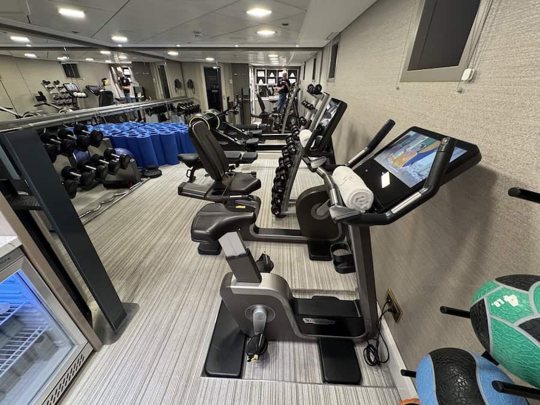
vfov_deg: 85.7
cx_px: 270
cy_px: 202
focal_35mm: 14
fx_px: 218
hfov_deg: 102.1
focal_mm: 2.2
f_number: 2.2
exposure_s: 1/50
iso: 320
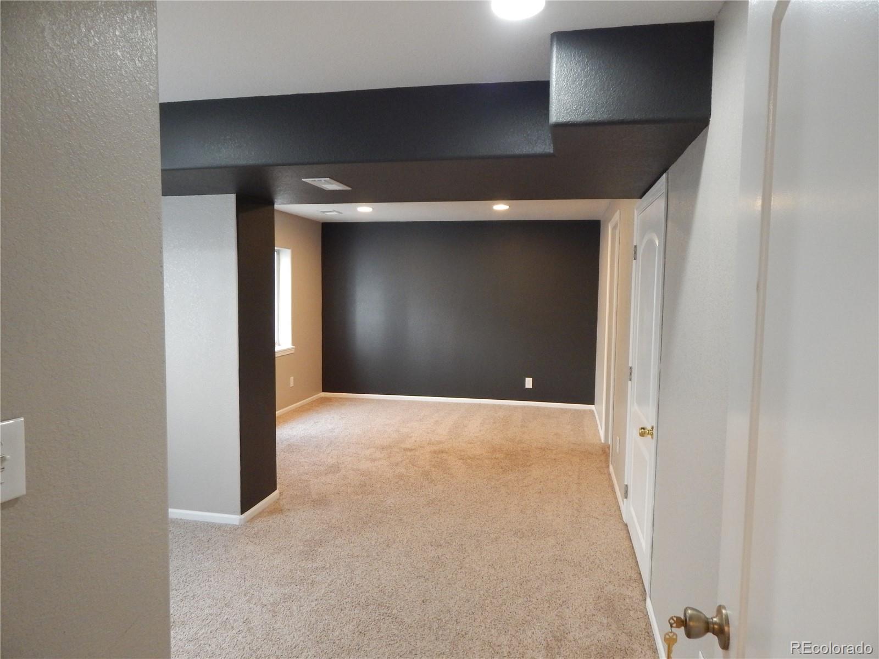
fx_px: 559
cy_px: 330
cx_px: 440
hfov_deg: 76.4
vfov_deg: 61.1
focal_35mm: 22
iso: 360
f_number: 3
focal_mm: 4
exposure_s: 1/30
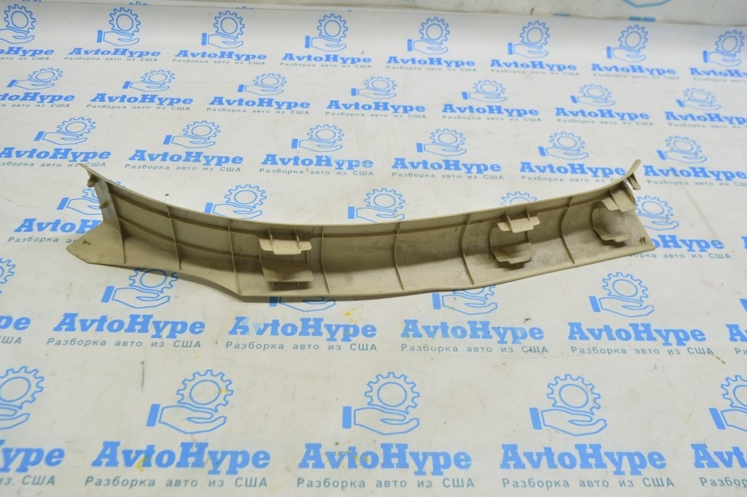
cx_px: 374
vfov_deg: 39.9
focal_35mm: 33
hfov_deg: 57.3
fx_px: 684
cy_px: 248
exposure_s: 1/20
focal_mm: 22
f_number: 5.6
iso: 400
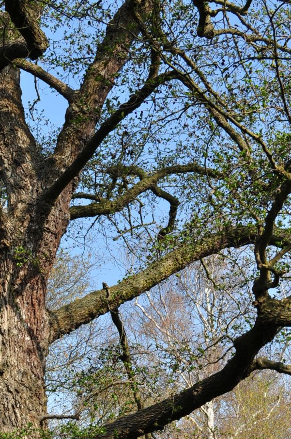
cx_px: 36
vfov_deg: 19.4
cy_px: 444
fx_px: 1242
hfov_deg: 13.3
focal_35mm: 102
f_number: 8
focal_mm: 29
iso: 200
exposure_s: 1/400
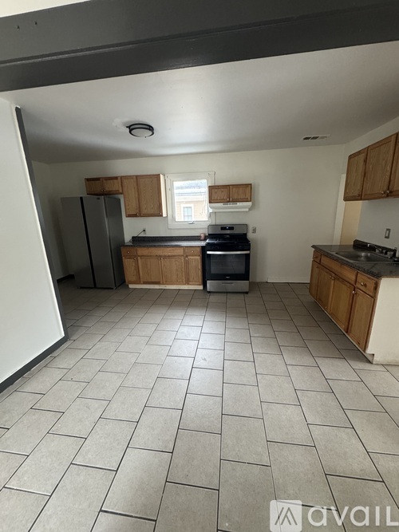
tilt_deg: -13.8
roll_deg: +2.5
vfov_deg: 102.1
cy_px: 266
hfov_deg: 85.7
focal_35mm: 14
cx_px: 200
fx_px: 215
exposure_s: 1/60
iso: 400
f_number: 2.2
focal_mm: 2.22
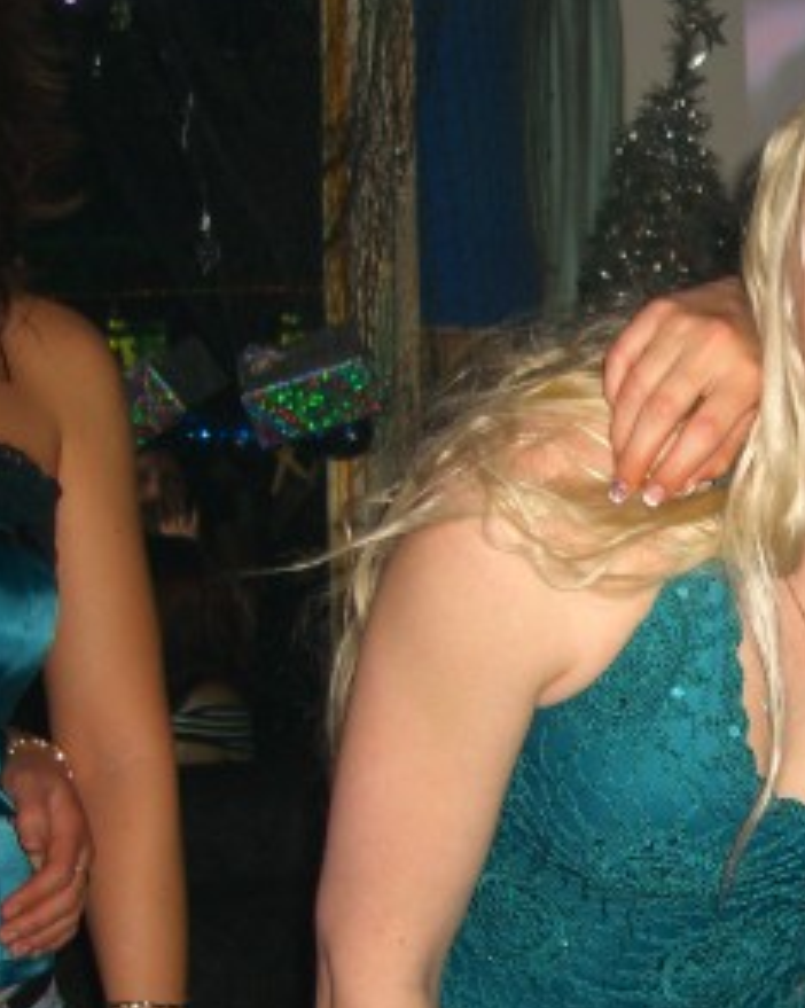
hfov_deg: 19.3
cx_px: 894
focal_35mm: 76
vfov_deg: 25.0
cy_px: 647
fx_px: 2266
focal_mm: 7.9
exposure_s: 1/60
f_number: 2.8
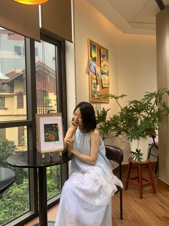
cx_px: 84
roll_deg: +0.0
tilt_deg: -0.9
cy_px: 113
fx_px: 169
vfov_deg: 67.3
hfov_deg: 53.1
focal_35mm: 26
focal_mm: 4.25
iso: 64
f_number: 1.8
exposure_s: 1/121
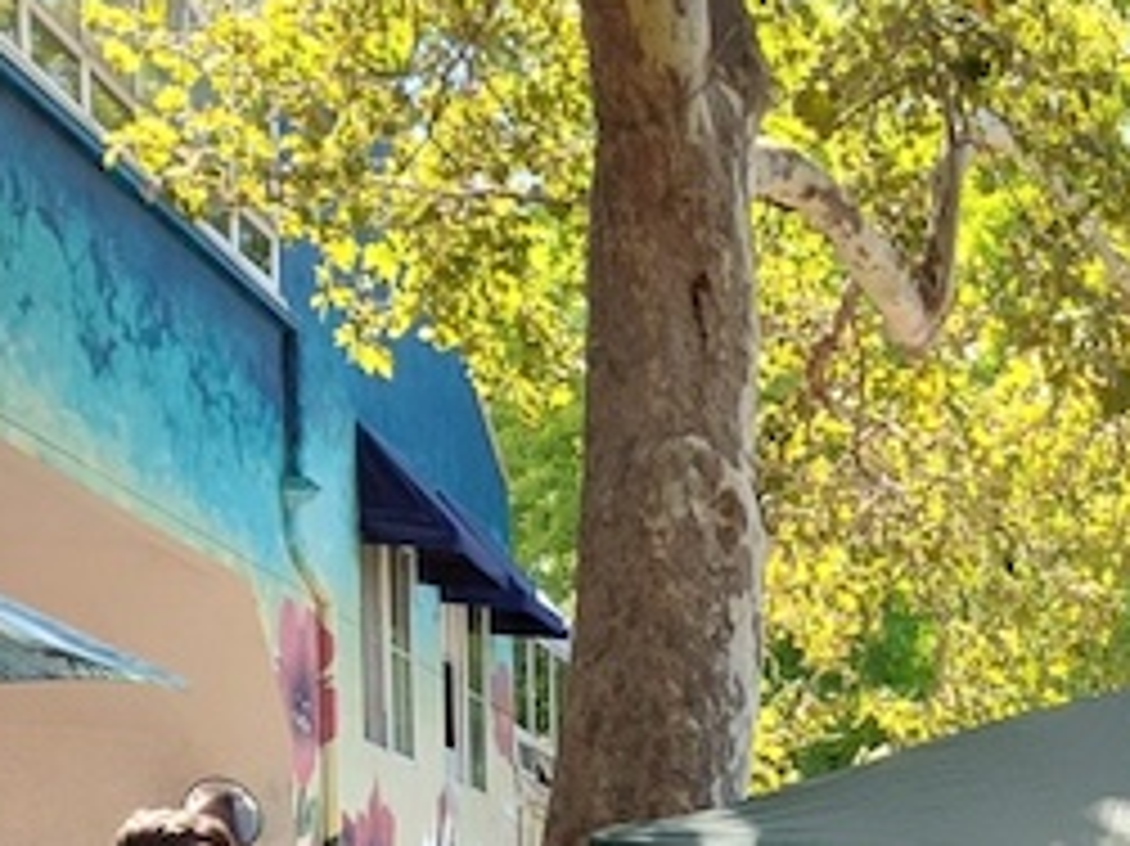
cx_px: 1553
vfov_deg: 13.9
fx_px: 3067
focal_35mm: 94
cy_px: 1539
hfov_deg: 19.0
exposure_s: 1/429
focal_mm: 5.56
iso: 100
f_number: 1.88
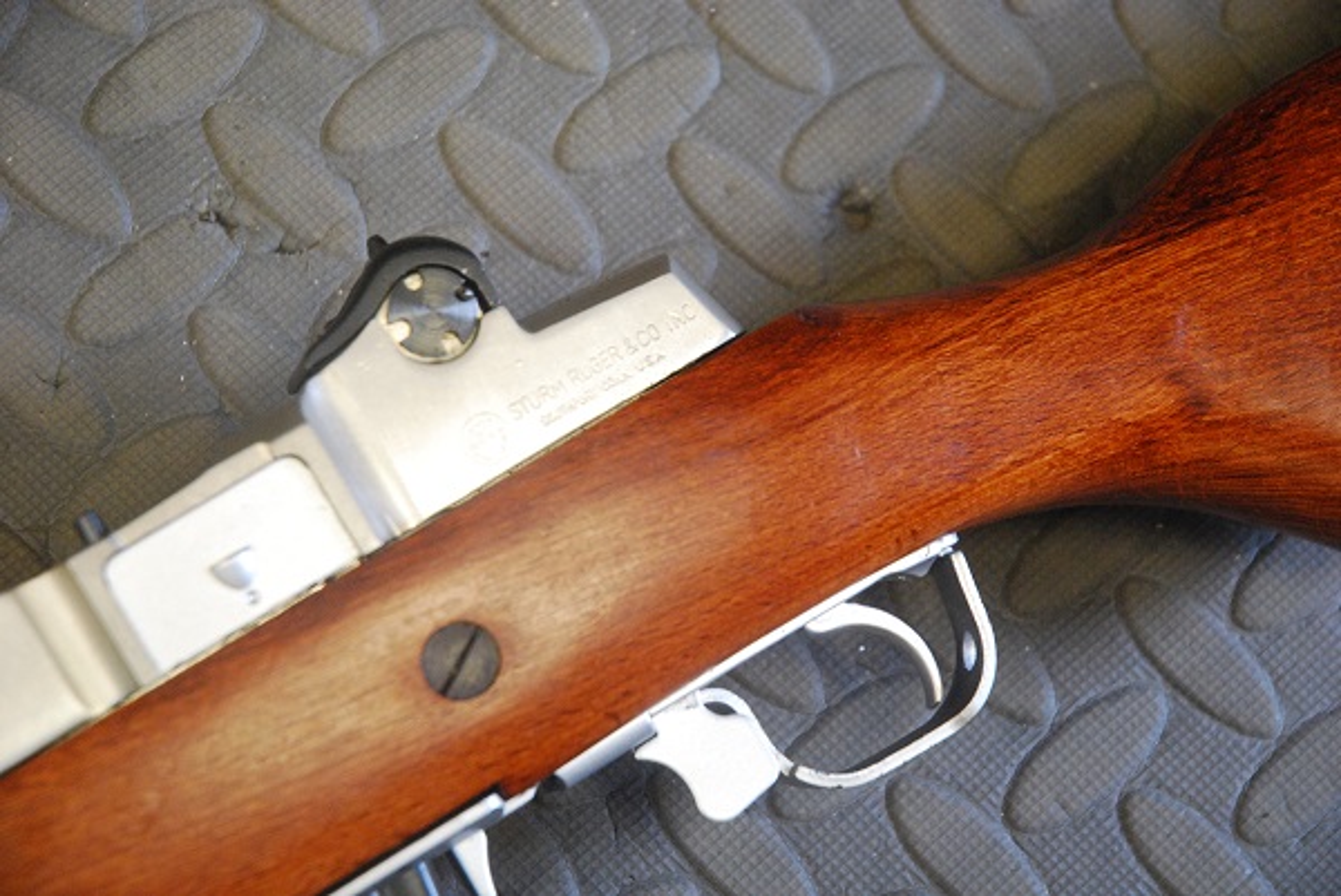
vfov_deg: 13.1
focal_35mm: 105
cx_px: 670
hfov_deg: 19.4
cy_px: 448
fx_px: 3914
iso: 1600
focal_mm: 70
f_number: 4.5
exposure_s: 1/60
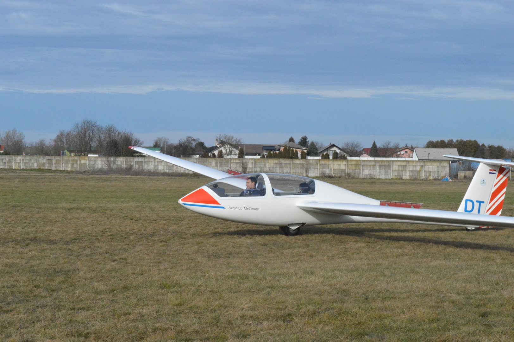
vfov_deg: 16.5
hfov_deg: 24.6
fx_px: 1177
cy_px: 171
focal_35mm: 82
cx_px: 257
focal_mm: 55
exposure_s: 1/1600
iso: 3200
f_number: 20
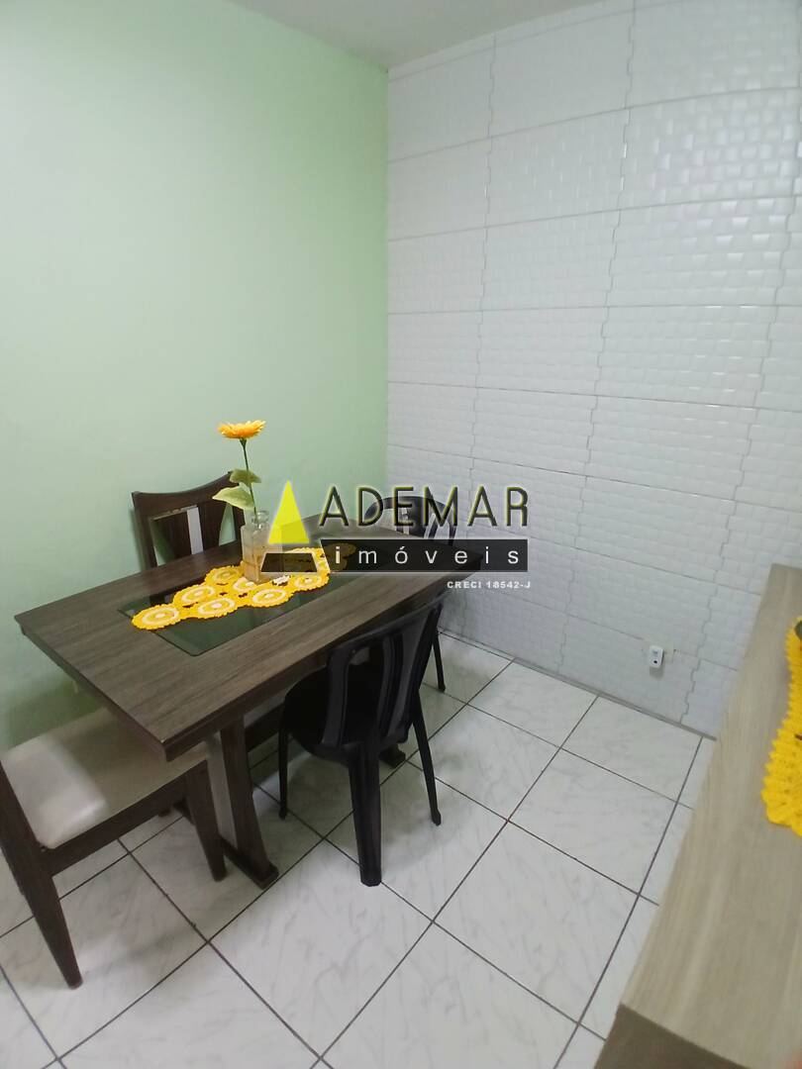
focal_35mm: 17
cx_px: 401
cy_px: 534
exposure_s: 1/30
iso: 200
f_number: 2.2
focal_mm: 1.4
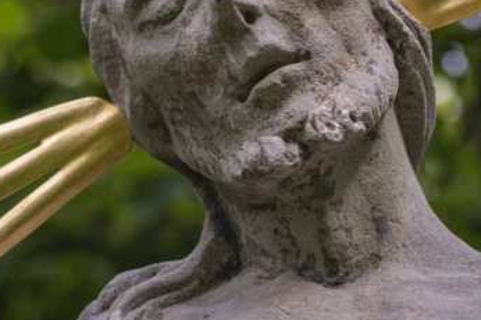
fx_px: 3244
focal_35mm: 243
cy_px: 10
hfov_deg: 8.5
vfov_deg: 5.6
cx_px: 203
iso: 320
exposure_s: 1/500
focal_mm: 105
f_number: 5.6
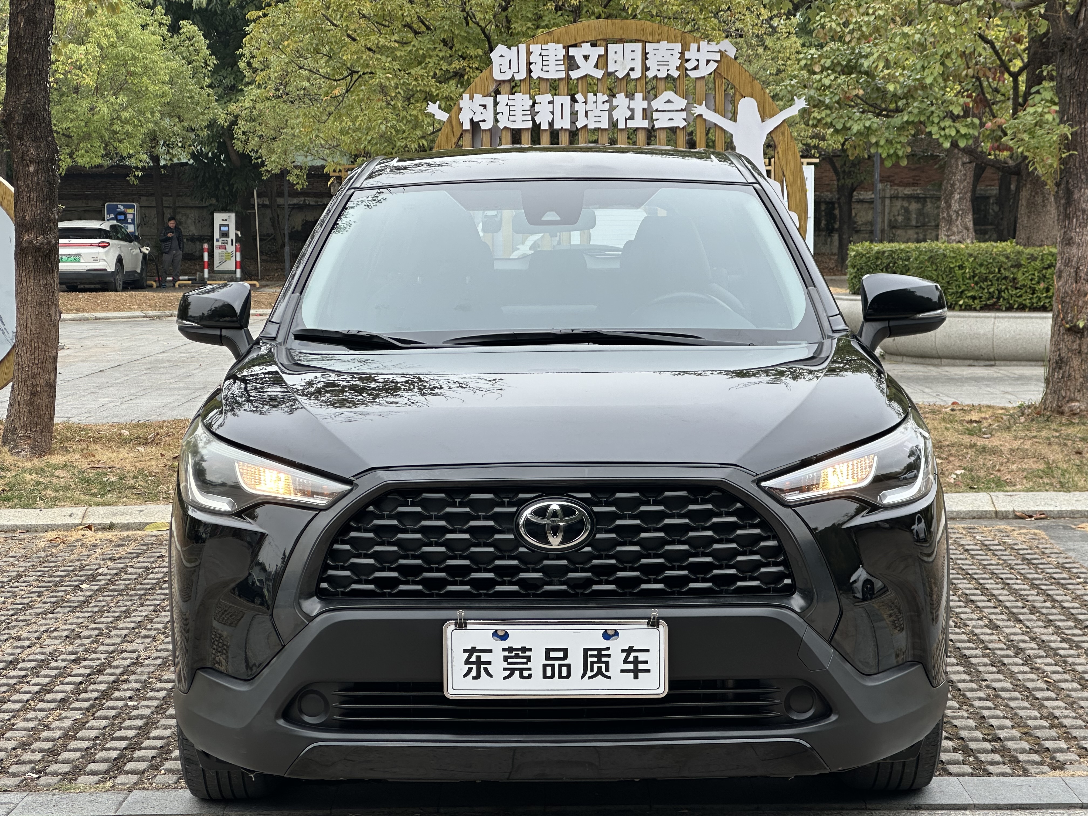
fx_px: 2420
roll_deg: -0.3
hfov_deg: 25.3
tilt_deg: -4.4
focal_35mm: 77
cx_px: 544
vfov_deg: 19.1
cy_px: 408
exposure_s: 1/176
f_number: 2.8
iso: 32
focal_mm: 9
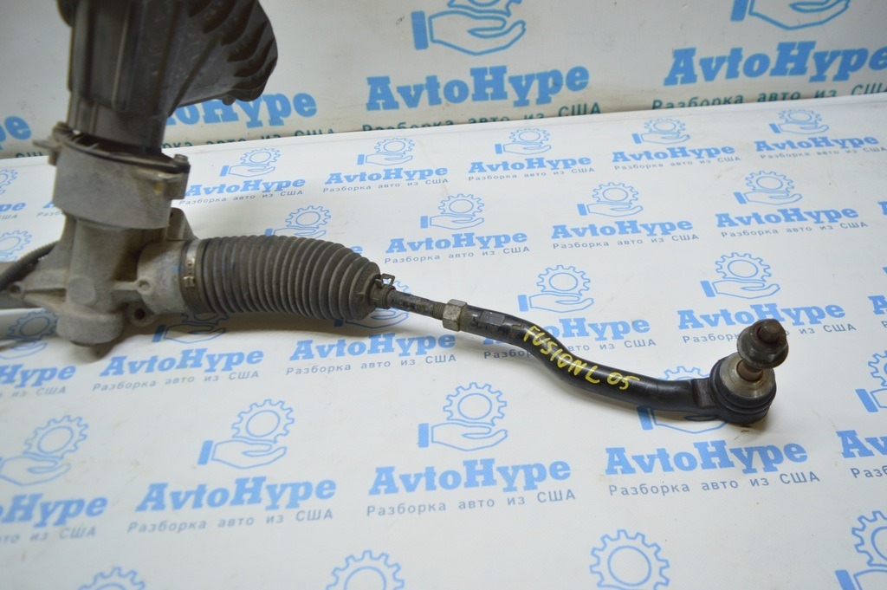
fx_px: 665
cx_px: 444
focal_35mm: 27
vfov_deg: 47.9
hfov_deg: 67.4
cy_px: 295
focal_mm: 18
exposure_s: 1/60
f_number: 3.5
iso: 400
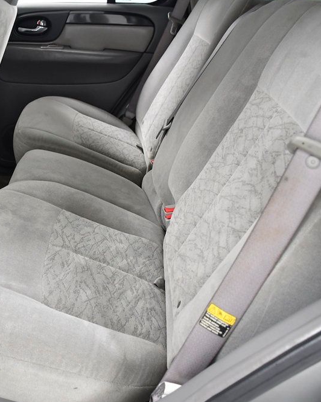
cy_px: 202
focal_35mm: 39
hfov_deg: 36.6
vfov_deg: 46.8
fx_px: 463
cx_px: 52
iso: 1250
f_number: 4
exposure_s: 1/100
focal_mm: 18
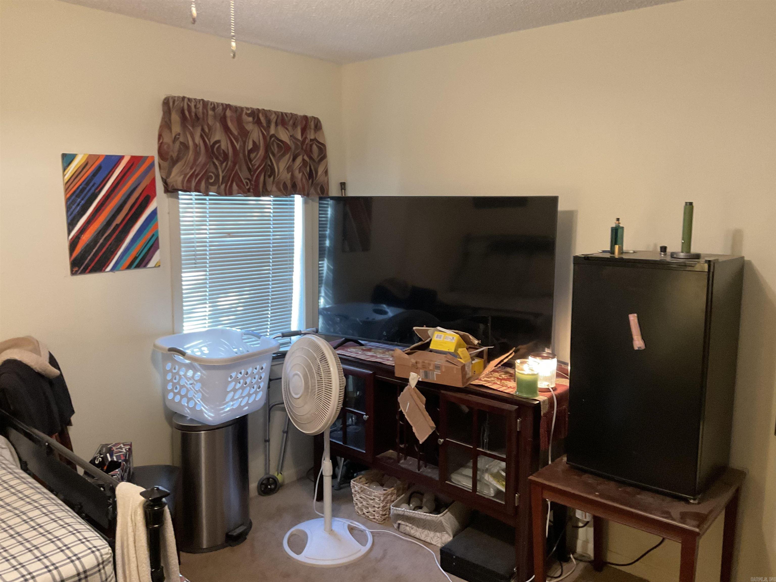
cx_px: 388
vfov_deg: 48.2
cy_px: 291
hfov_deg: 61.7
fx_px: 650
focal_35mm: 29
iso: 200
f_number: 1.8
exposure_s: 1/40
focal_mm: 3
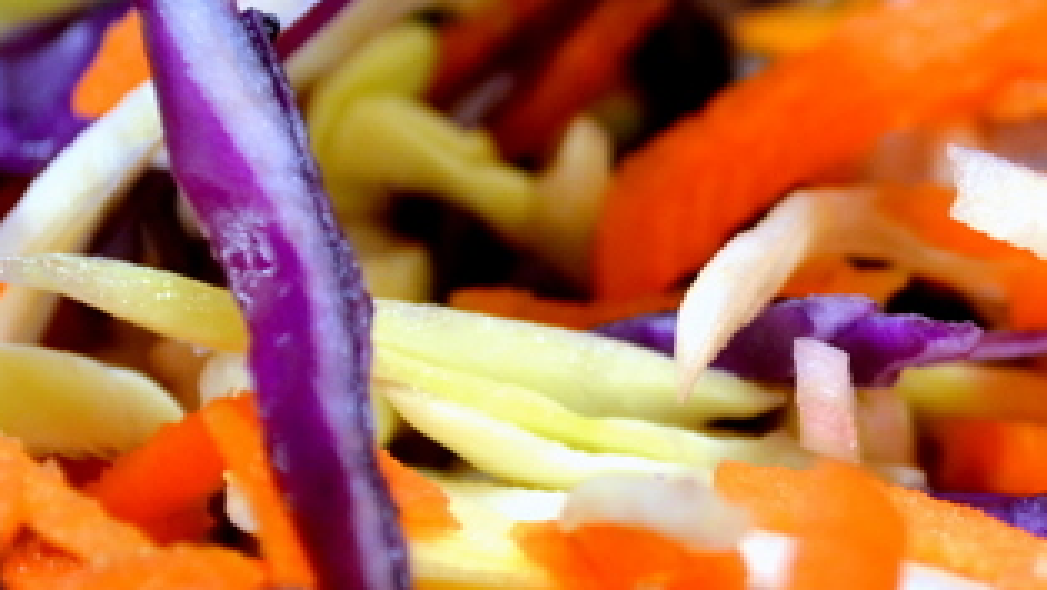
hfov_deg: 13.2
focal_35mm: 160
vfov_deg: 7.6
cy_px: 313
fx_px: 4444
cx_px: 1144
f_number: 5.3
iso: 800
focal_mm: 40
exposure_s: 1/15
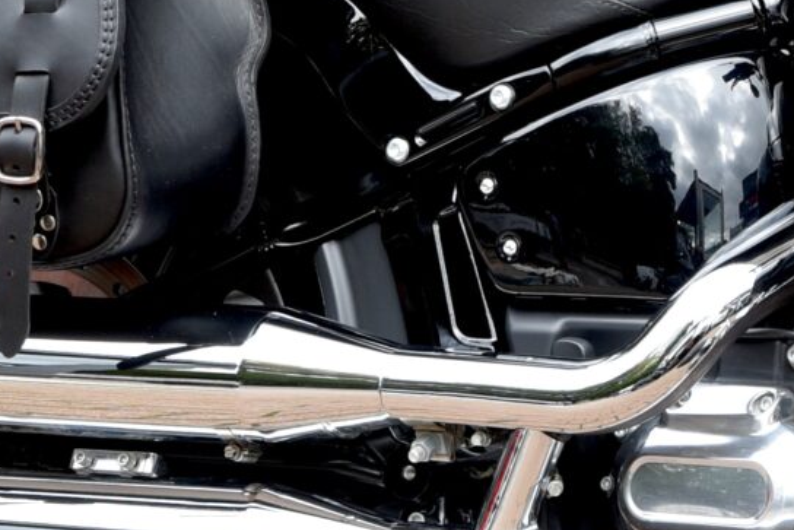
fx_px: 6022
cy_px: 37
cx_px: 1181
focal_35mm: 273
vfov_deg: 5.0
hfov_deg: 7.4
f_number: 5
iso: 200
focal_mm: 58
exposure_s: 1/100
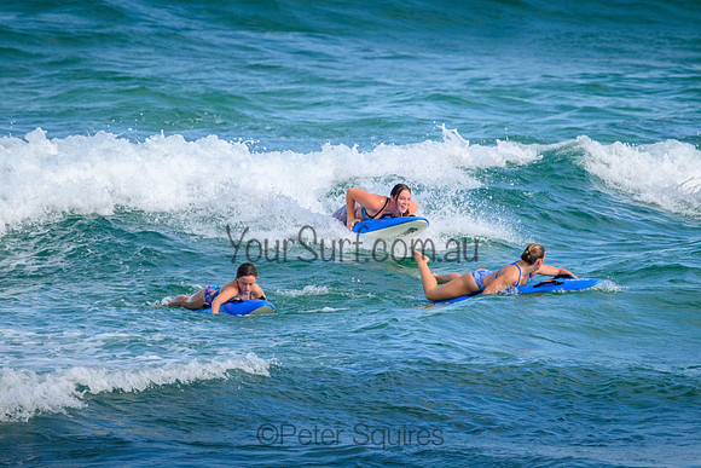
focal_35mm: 876
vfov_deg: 1.6
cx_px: 384
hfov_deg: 2.4
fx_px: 17064
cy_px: 234
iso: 1800
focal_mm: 800
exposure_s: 1/2000
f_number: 11
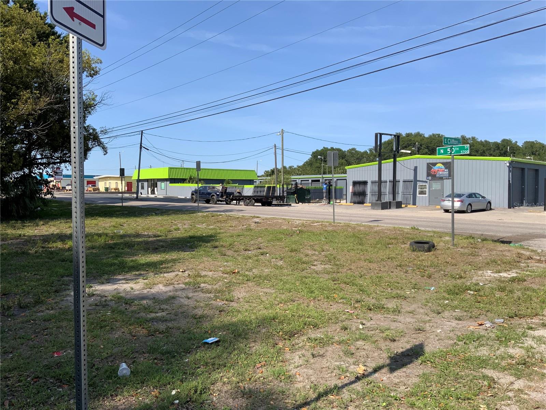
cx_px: 273
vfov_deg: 48.2
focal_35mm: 29
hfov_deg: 61.7
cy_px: 205
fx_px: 457
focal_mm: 3
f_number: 1.8
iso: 16
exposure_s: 1/1786
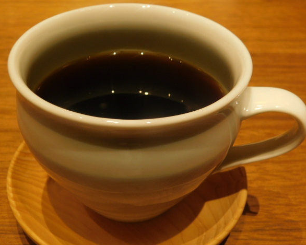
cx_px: 149
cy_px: 121
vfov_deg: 31.5
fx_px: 435
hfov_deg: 38.8
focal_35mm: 48
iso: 160
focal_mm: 8
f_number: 3.7
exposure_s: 1/30
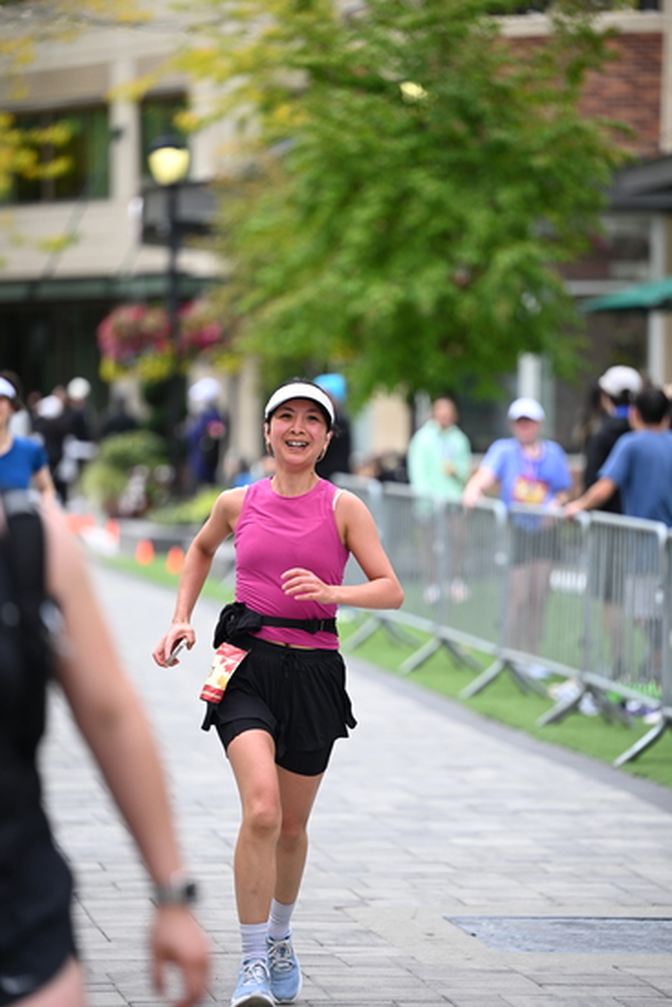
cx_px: 336
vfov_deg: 12.8
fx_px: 4477
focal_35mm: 160
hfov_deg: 8.6
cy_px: 504
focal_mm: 160
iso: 640
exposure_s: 1/2000
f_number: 2.8
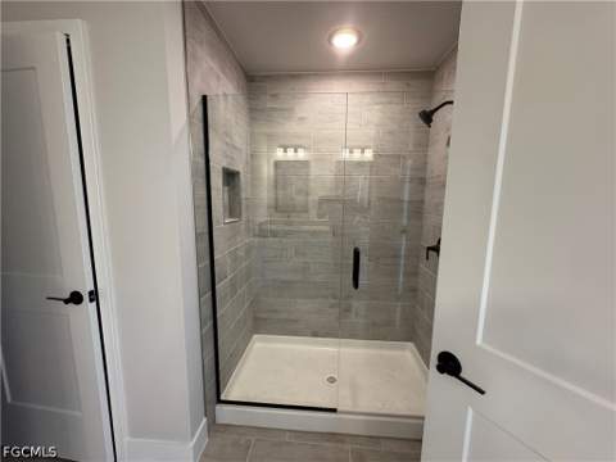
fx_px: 249
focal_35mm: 14
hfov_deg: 102.1
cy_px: 231
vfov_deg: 85.7
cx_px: 308
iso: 320
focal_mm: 2.22
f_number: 2.2
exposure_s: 1/120
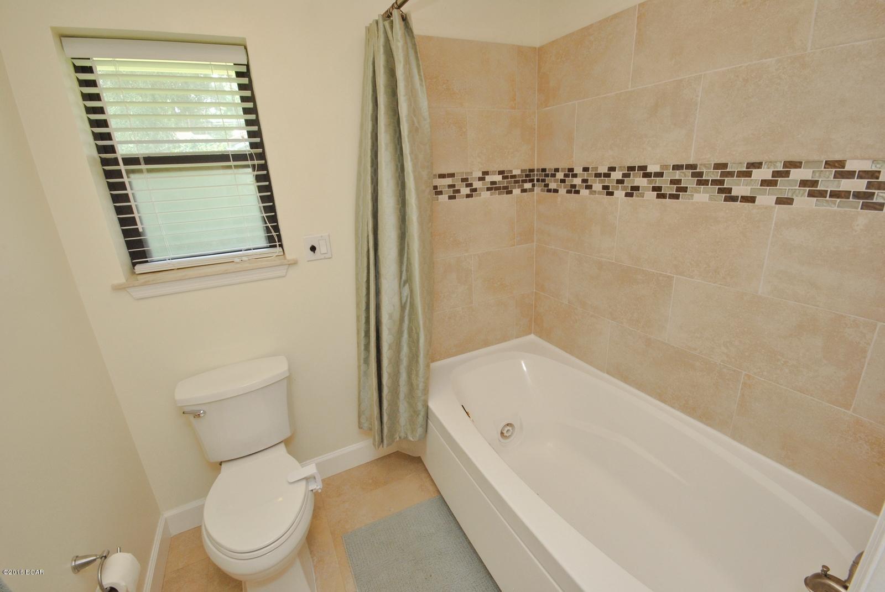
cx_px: 442
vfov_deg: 77.5
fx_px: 369
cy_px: 296
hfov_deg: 100.3
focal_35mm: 15
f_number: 14
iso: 400
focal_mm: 10
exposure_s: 1/10
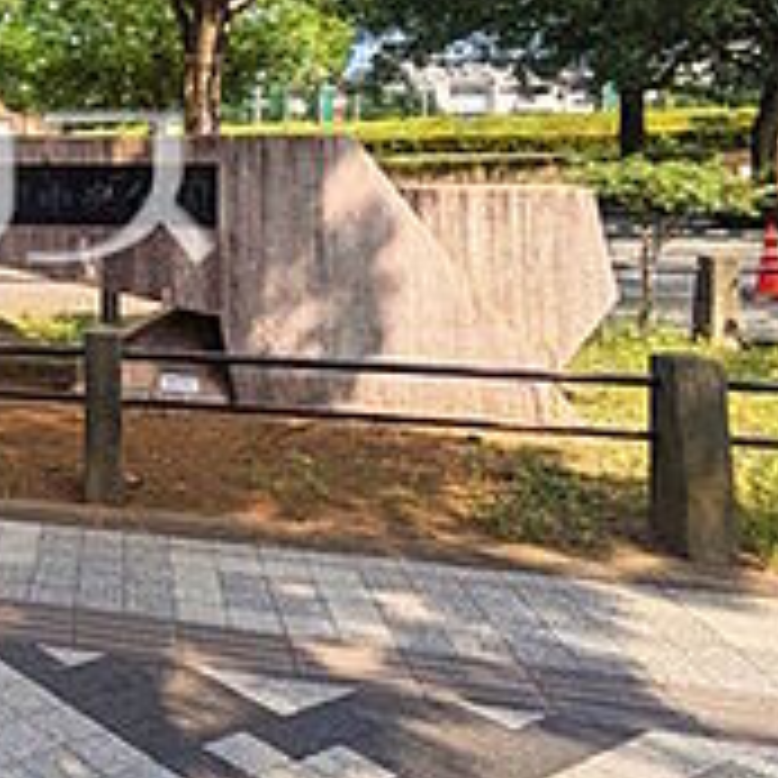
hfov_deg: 30.0
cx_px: -265
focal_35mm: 43
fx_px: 1093
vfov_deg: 38.0
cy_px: 180
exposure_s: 1/1852
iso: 43
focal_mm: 1.83
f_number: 2.2
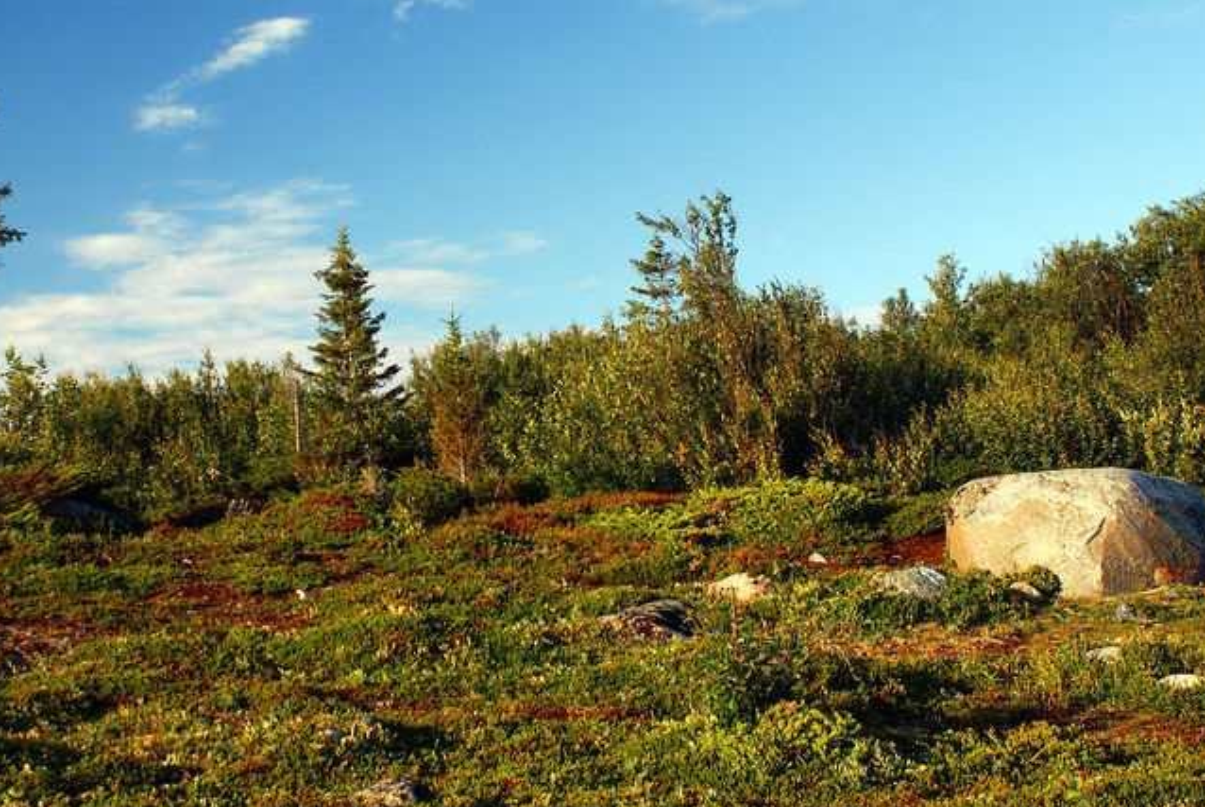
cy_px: 295
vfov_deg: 24.6
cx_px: 478
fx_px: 1843
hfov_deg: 36.1
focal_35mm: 55
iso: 100
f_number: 7.1
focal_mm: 26
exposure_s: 1/60
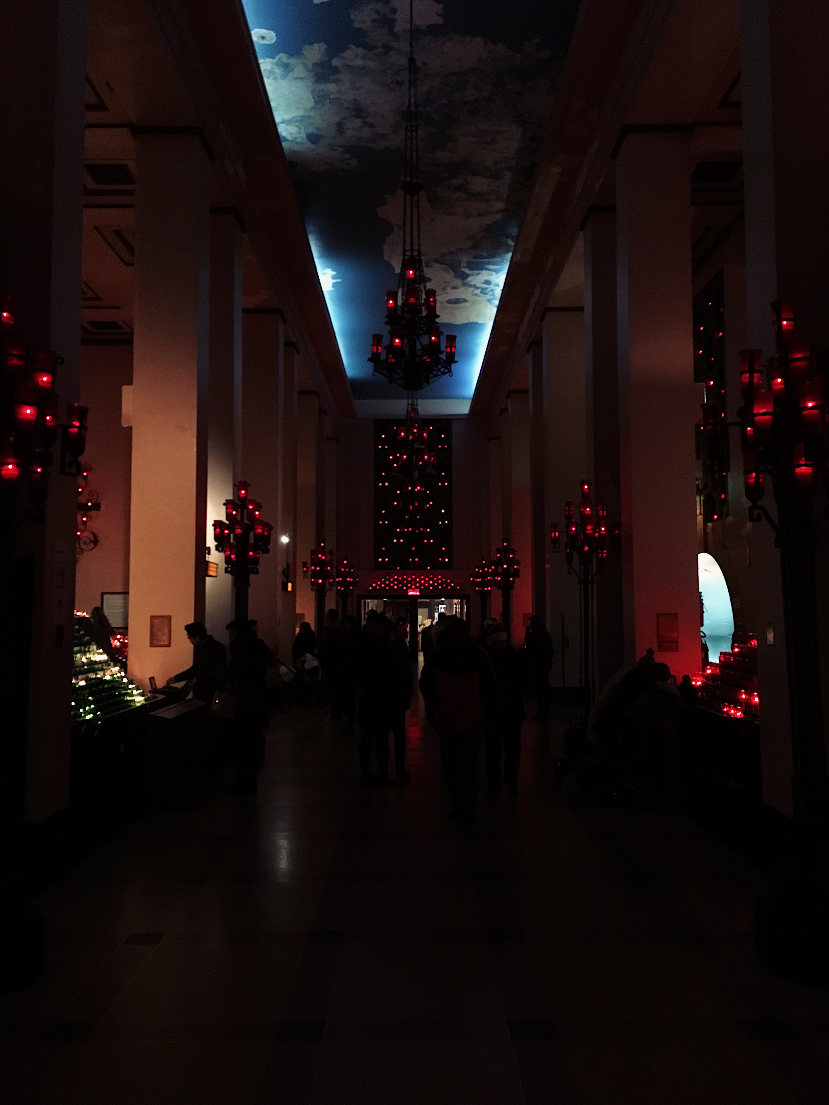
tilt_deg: +5.8
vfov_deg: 61.7
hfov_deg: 48.2
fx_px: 926
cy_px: 552
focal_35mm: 29
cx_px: 414
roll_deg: +0.1
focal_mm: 4.15
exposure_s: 1/15
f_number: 2.2
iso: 250
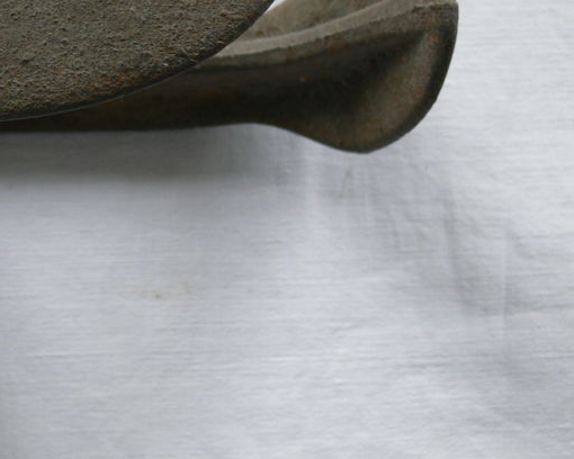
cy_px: 83
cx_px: 39
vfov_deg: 22.5
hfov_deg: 27.1
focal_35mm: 67
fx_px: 1138
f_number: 2.8
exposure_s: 1/30
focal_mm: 7.4
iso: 100
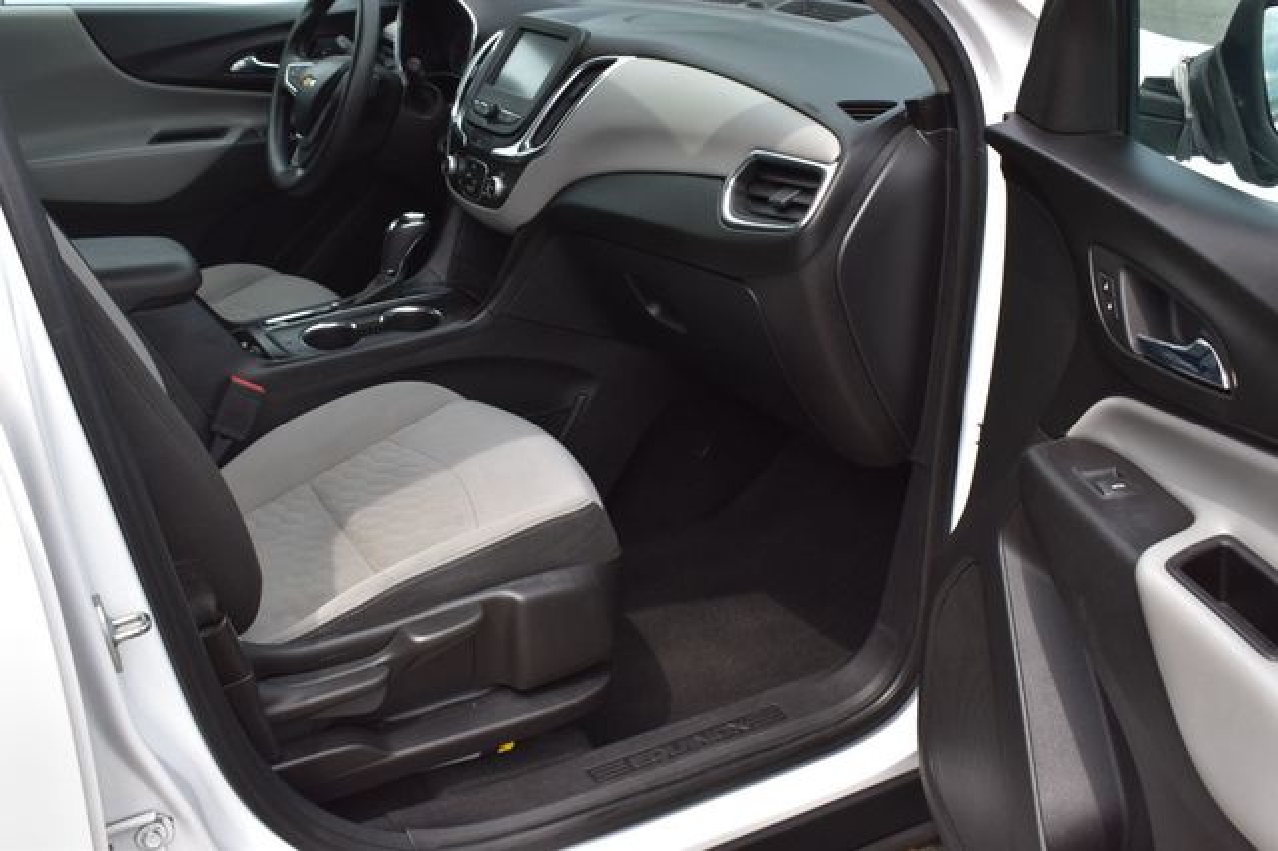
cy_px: 426
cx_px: 639
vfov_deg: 35.5
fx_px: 1331
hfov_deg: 51.3
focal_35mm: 38
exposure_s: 1/250
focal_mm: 25
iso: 400
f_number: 10
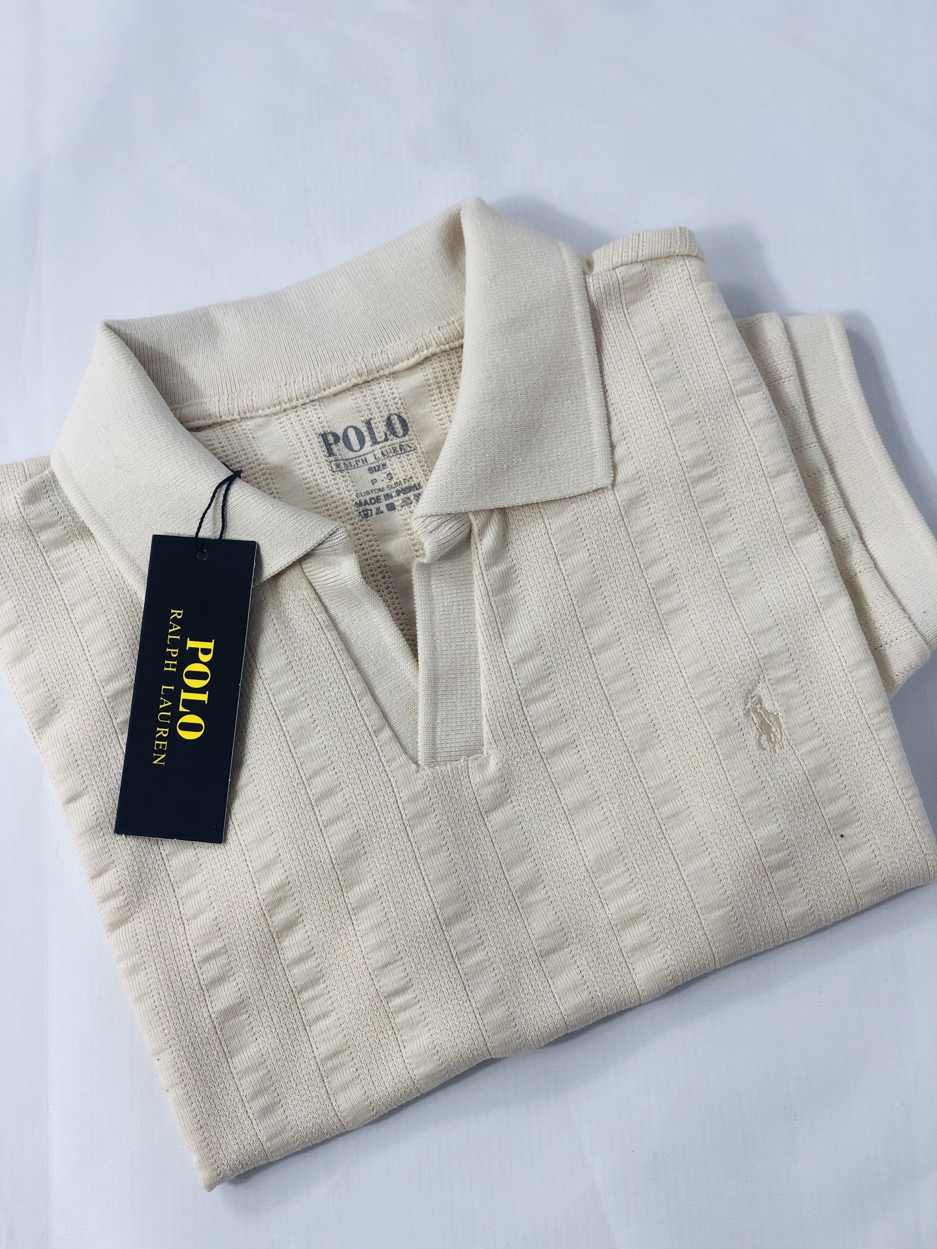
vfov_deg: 36.8
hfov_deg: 28.0
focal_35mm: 52
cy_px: 624
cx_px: 468
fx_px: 1877
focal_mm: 6
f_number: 2.4
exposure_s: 1/120
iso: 20
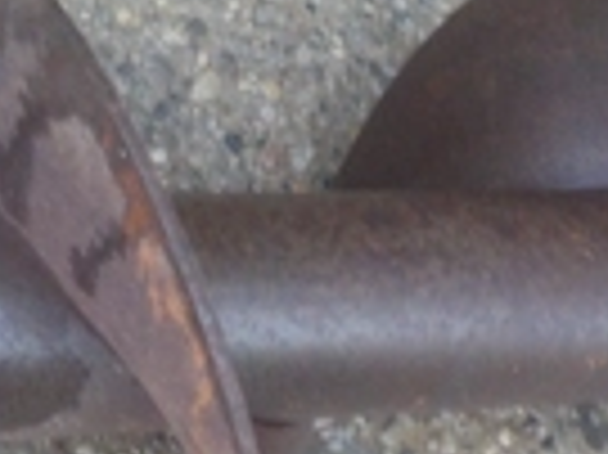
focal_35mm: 89
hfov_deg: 22.0
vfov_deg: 16.6
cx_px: 248
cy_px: 270
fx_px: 1562
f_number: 3.3
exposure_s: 1/15
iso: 400
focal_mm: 4.1
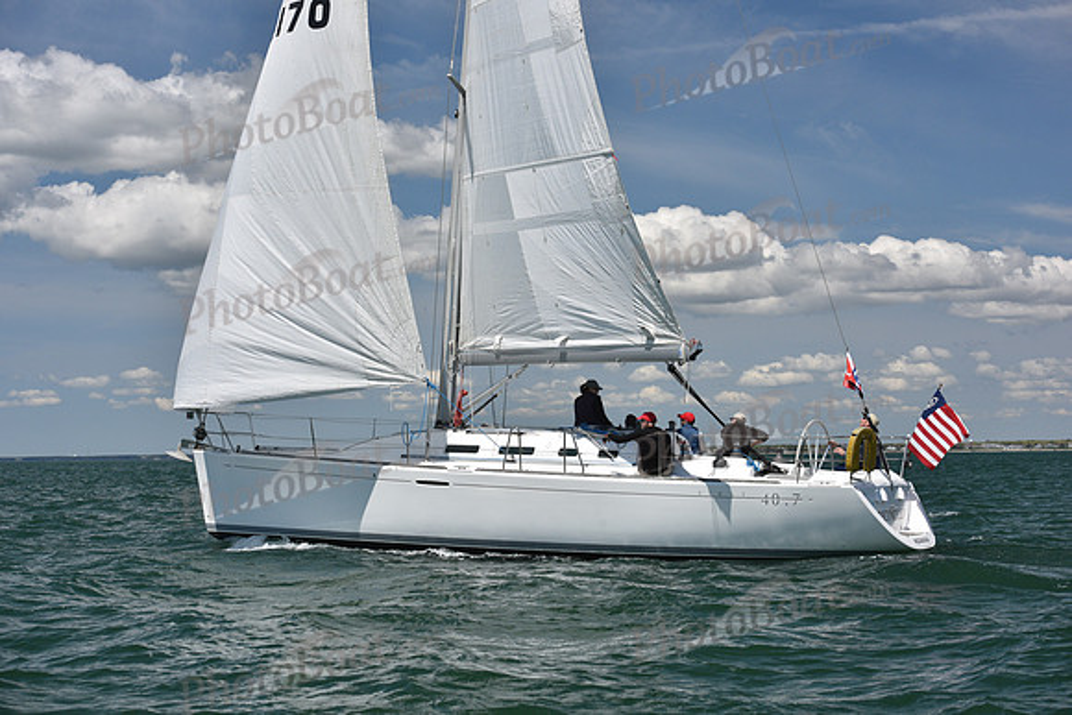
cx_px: 536
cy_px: 358
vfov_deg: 19.5
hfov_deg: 28.8
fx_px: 2085
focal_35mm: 70
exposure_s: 1/800
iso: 320
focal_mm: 70
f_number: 7.1
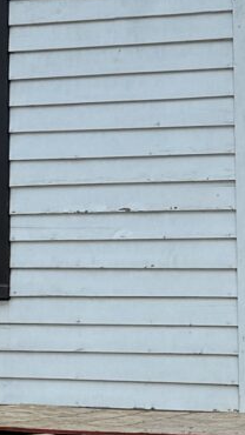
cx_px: -121
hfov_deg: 6.6
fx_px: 2091
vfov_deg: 11.8
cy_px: 80
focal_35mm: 181
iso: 80
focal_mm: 6.76
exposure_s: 1/1585
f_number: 1.78
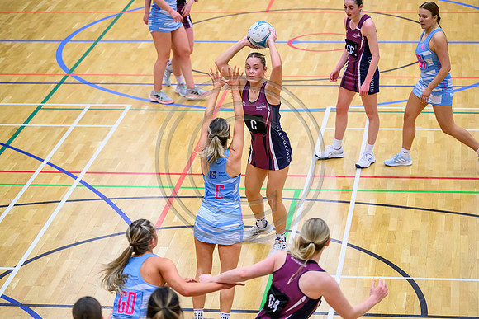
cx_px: 240
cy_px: 160
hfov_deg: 17.8
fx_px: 1530
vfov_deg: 11.9
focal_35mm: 115
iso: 5000
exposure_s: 1/1000
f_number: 2.8
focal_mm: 115
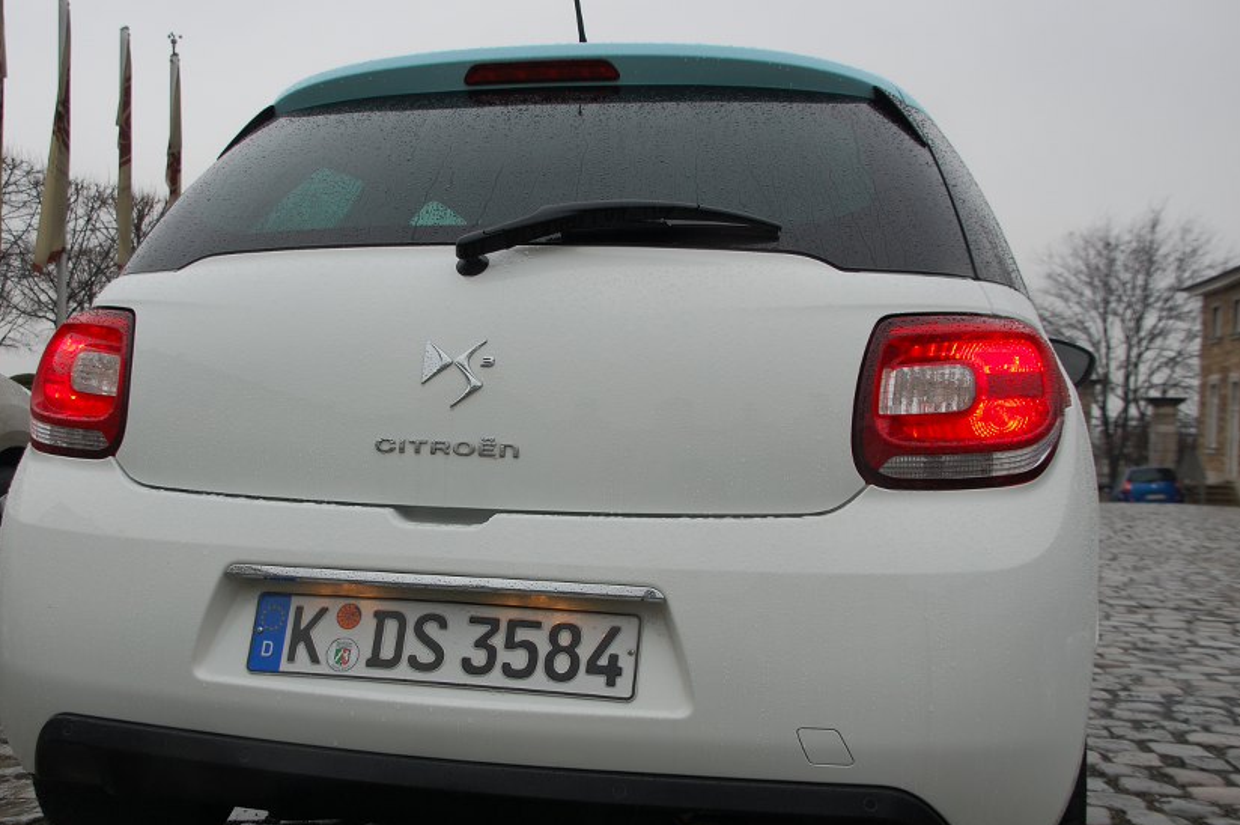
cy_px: 487
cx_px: 504
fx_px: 1411
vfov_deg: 32.5
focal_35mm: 41
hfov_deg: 47.2
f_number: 5.6
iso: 200
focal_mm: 22
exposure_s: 1/125
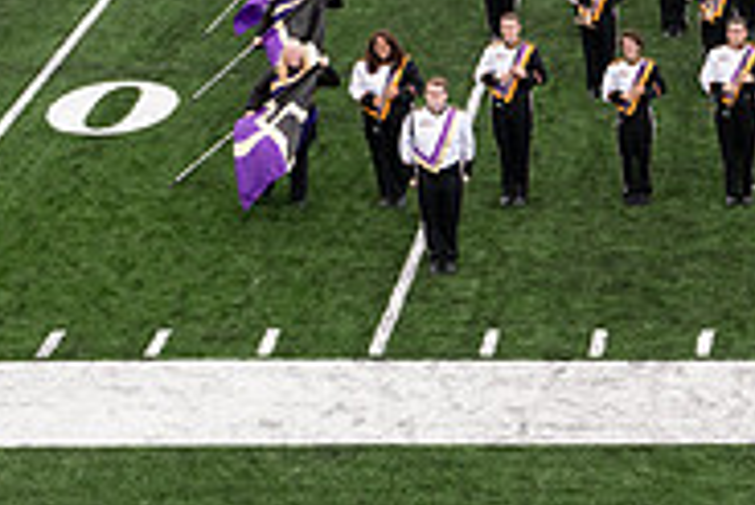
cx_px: 931
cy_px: 162
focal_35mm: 173
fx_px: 3631
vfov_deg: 7.9
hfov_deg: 11.6
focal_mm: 55
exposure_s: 1/320
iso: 640
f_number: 10
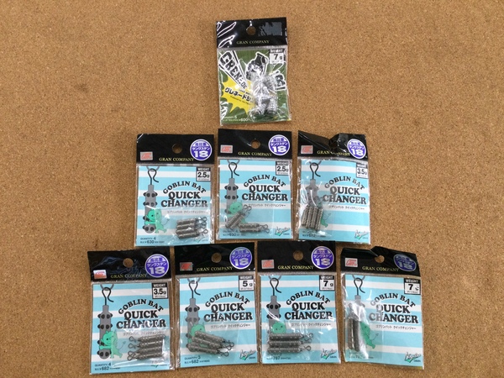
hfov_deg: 58.4
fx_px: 451
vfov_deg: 45.4
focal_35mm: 31
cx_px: 252
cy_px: 189
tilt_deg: -78.8
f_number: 2.4
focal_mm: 3.3
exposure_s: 1/30
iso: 32
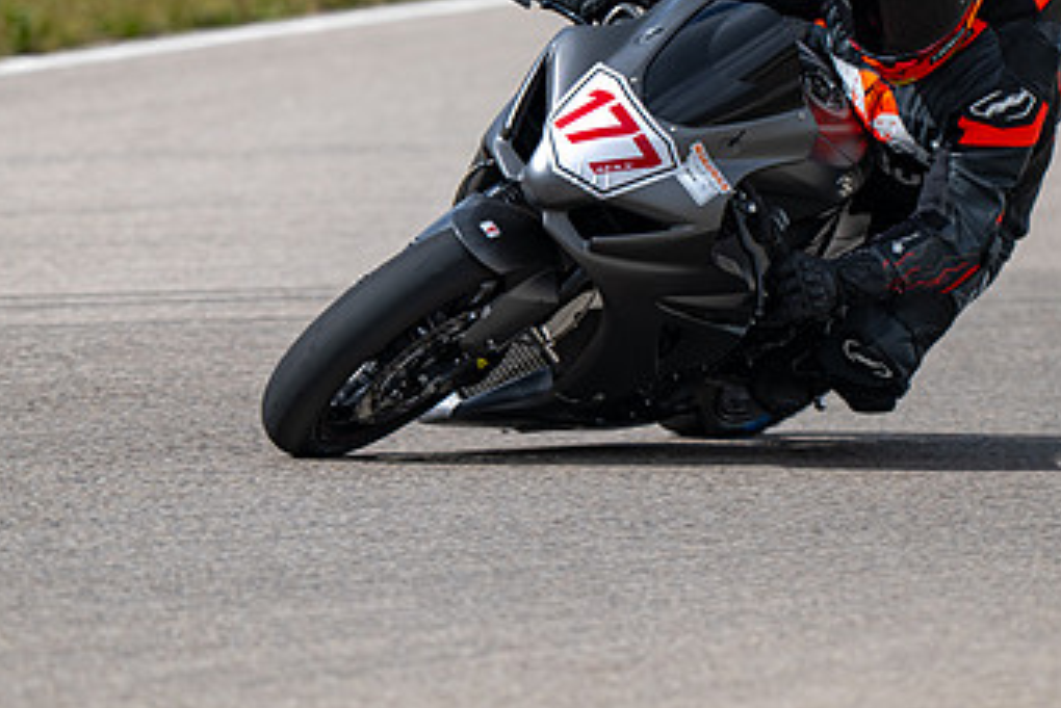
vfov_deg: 1.3
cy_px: 251
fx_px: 30191
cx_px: 562
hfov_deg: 2.0
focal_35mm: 1024
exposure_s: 1/1250
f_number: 6.3
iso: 160
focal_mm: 600
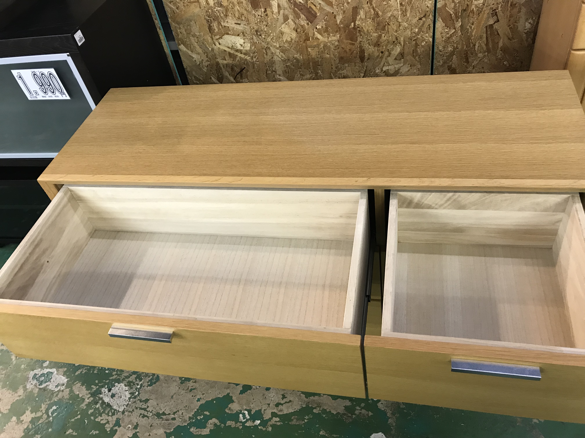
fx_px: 473
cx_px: 292
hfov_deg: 63.4
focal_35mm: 28
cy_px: 219
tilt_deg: -45.3
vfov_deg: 49.7
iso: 50
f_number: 1.8
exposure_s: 1/17
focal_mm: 3.99
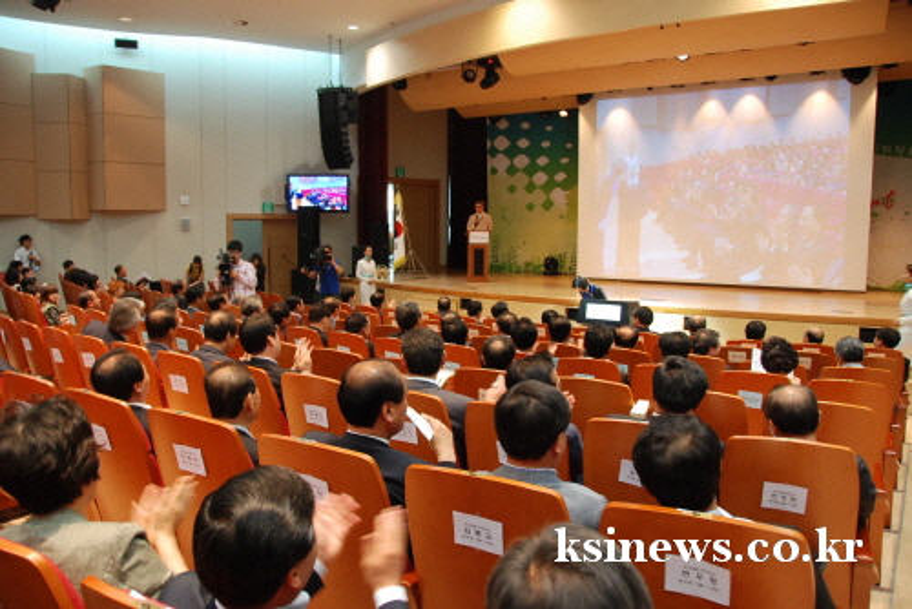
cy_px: 304
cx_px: 456
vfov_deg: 48.0
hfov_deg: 67.4
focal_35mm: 27
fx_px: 684
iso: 800
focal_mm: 18
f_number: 3.5
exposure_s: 1/25
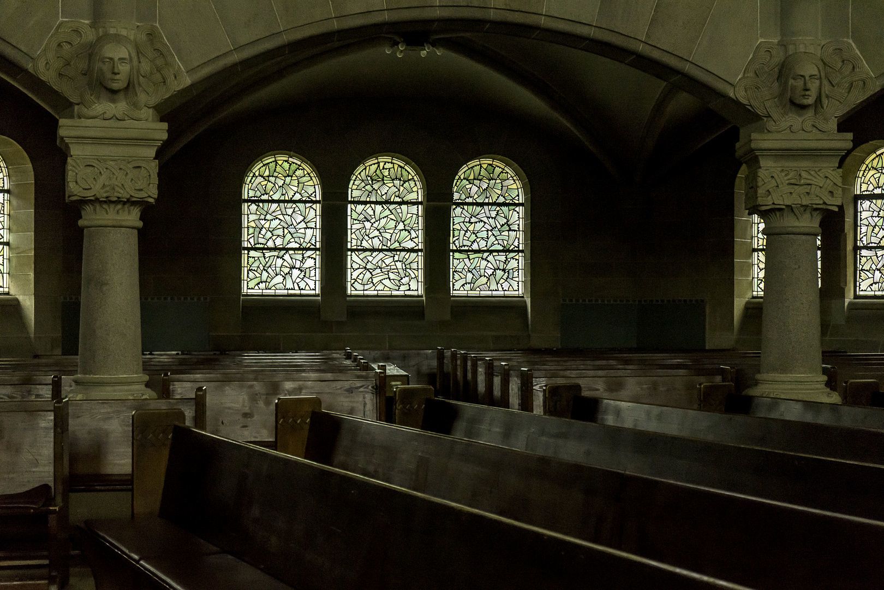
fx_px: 1375
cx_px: 442
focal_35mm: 56
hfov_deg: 35.6
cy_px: 295
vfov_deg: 24.2
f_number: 5.6
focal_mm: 56
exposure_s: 1/80
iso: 2500
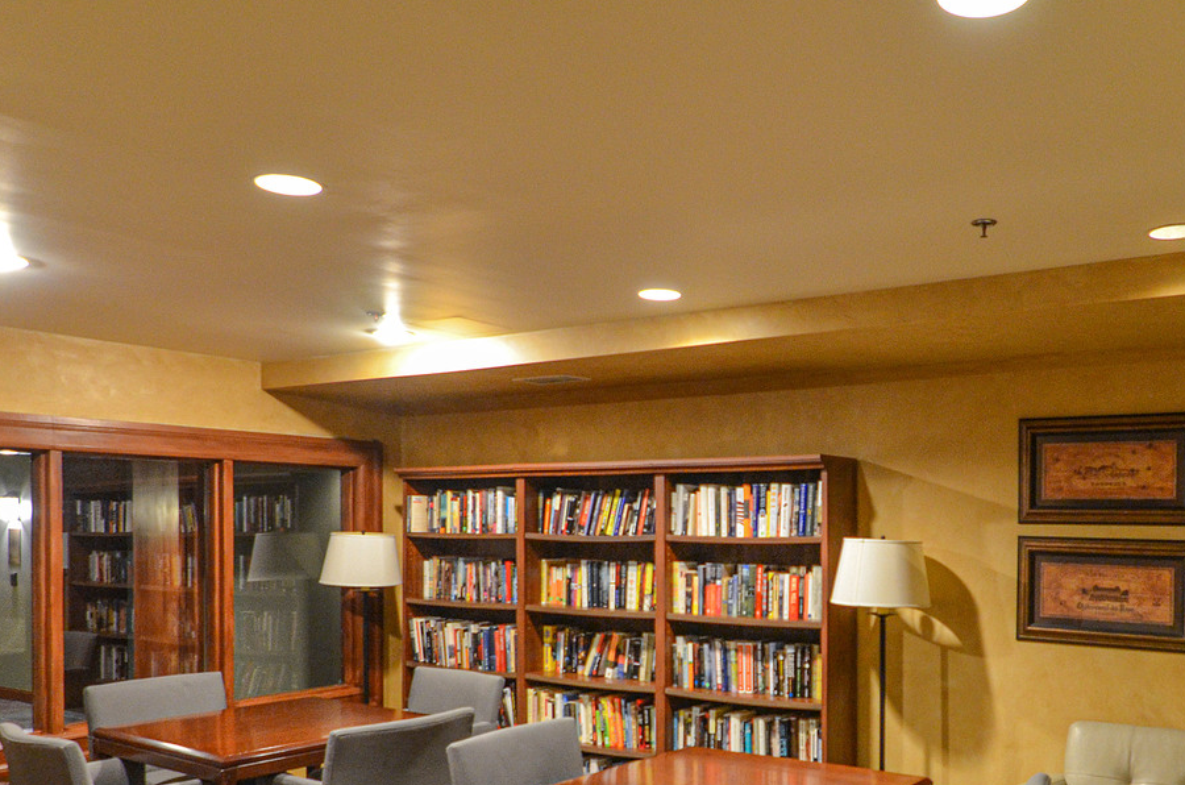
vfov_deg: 42.1
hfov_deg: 61.0
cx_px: 771
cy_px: 597
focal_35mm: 30
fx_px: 982
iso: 1000
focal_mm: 11
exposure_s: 1/30
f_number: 2.8
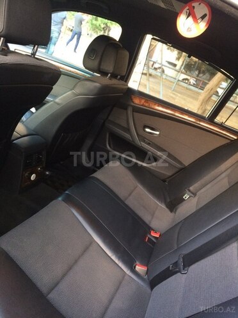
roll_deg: -21.1
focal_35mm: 29
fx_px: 266
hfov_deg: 48.2
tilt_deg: -23.1
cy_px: 159
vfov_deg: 61.7
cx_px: 119
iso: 250
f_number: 2.2
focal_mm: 4.15
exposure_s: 1/33
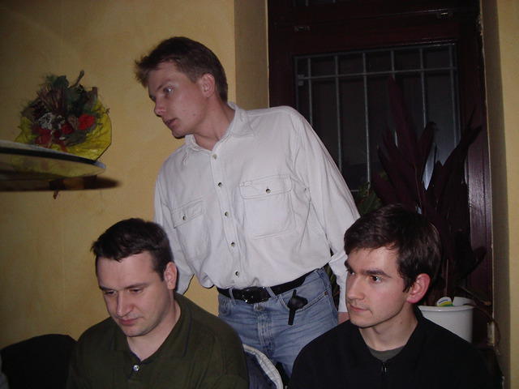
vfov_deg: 37.7
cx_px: 260
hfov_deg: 49.0
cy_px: 194
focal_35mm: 38
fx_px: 570
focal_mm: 5.8
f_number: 2.6
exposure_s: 1/60
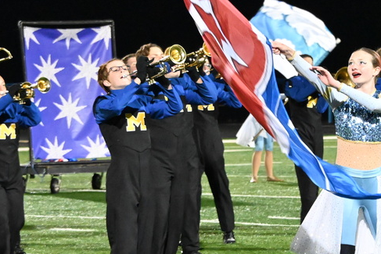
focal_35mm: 331
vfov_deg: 4.2
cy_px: 130
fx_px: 3504
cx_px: 334
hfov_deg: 6.2
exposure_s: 1/200
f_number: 6.7
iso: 10000
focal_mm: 105
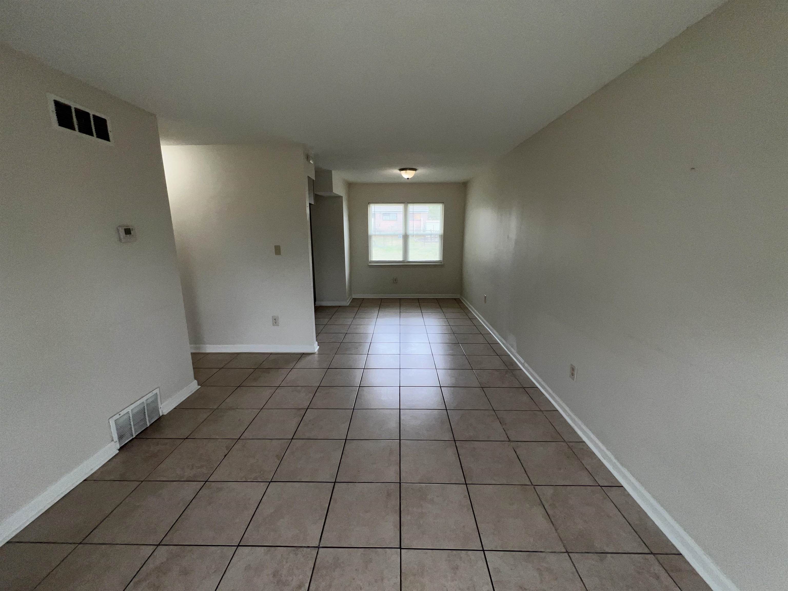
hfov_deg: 106.2
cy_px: 296
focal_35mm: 13
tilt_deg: -11.6
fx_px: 296
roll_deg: +0.6
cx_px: 394
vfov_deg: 89.9
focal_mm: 1.57
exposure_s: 1/122
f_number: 1.8
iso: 25
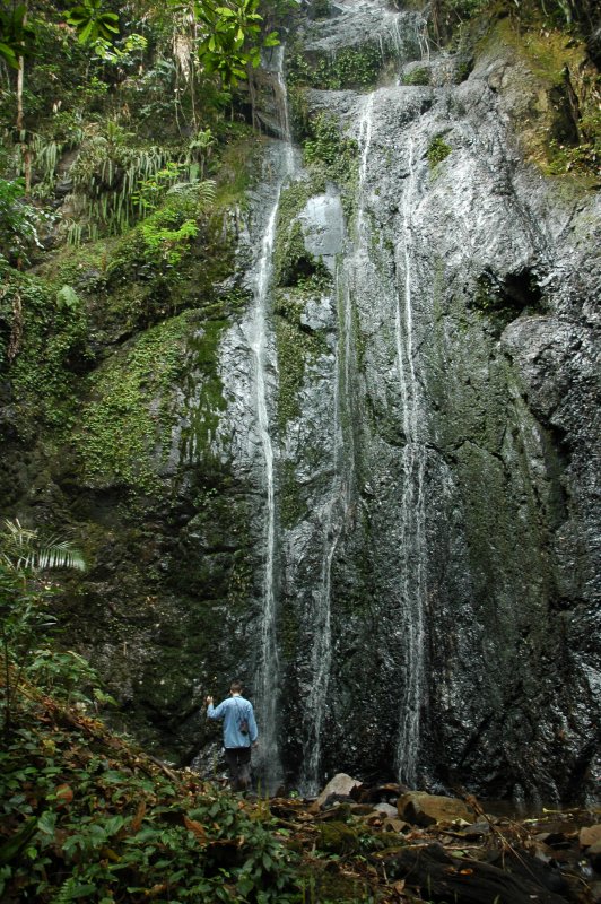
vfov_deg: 67.4
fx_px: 677
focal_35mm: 27
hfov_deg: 47.9
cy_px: 452
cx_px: 300
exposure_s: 1/30
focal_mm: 18
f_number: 3.5
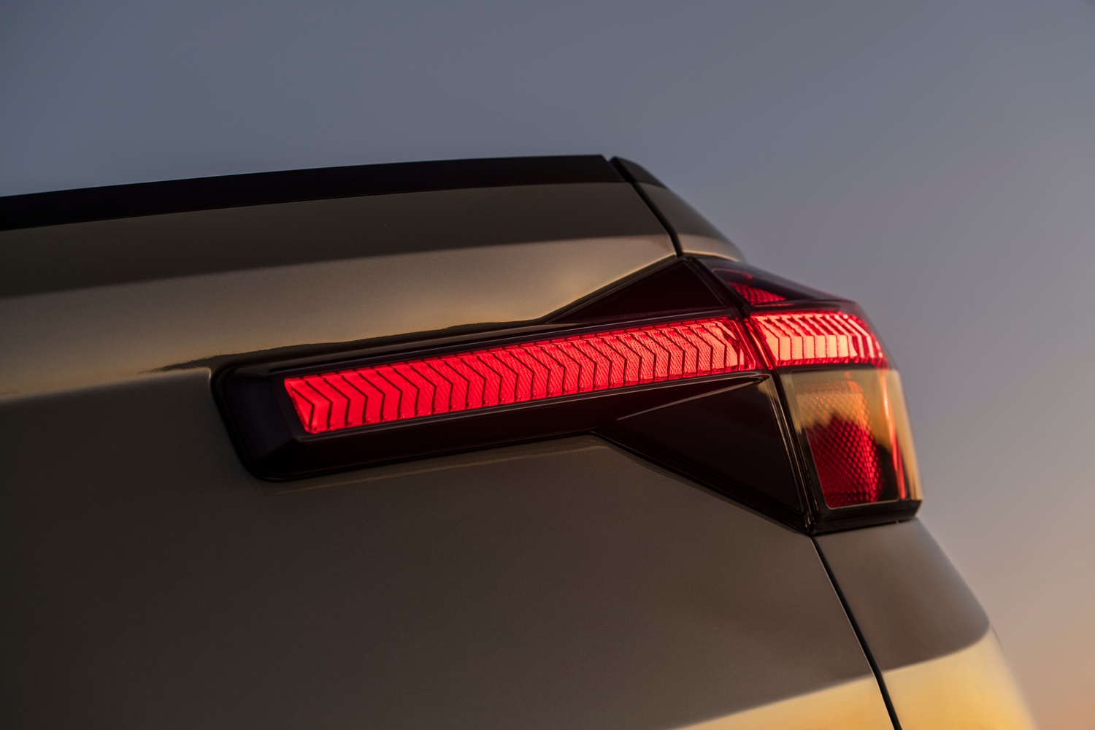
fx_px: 2737
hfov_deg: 22.6
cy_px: 365
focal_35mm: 90
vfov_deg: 15.2
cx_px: 548
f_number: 5
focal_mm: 90
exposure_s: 1/4
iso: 64
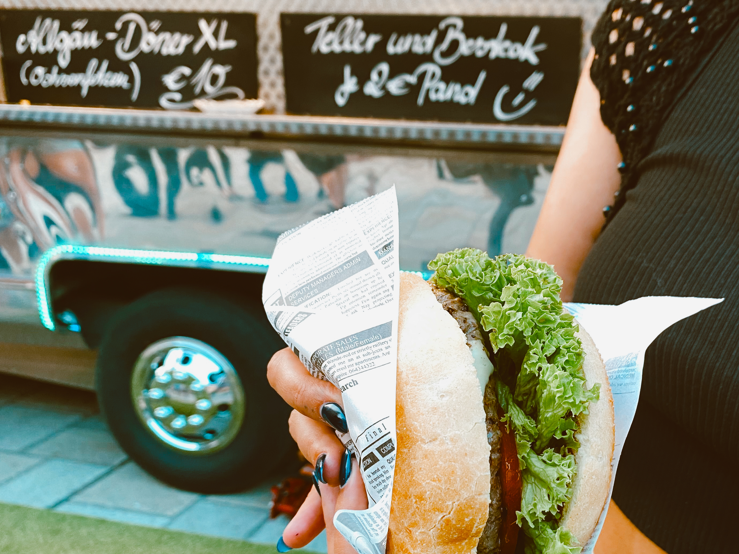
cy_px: 345
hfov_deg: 48.0
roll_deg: -1.4
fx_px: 811
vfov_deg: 37.5
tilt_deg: -15.0
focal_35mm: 38
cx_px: 501
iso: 80
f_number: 1.8
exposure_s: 1/50
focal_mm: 4.25
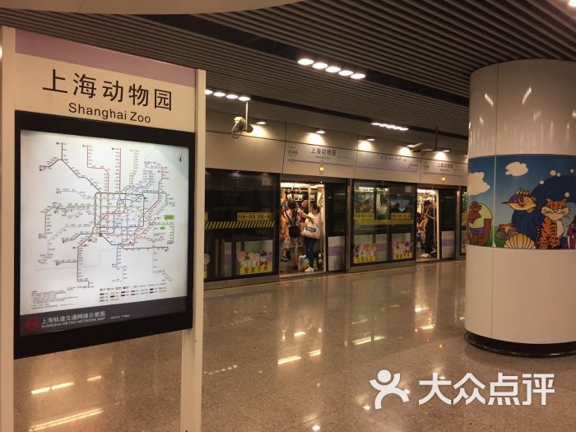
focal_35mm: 29
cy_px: 216
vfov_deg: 48.2
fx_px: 483
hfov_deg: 61.7
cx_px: 288
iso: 100
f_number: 2.2
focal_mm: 4.15
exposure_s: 1/33
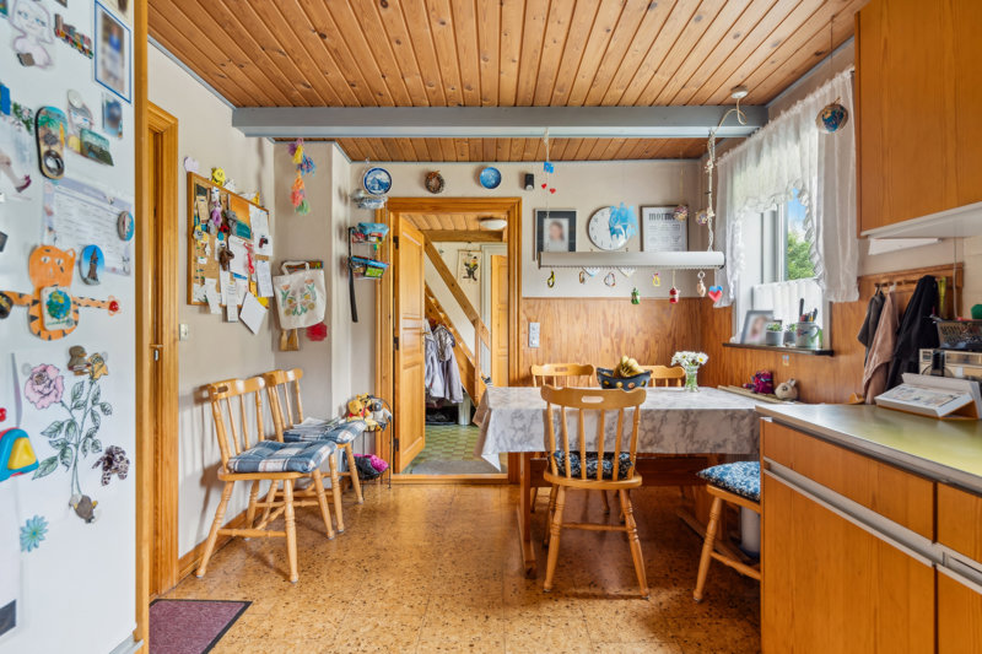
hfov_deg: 90.0
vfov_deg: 67.4
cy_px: 327
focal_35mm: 18
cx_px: 491
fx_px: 491
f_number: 7.1
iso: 400
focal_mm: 18
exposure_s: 1/5
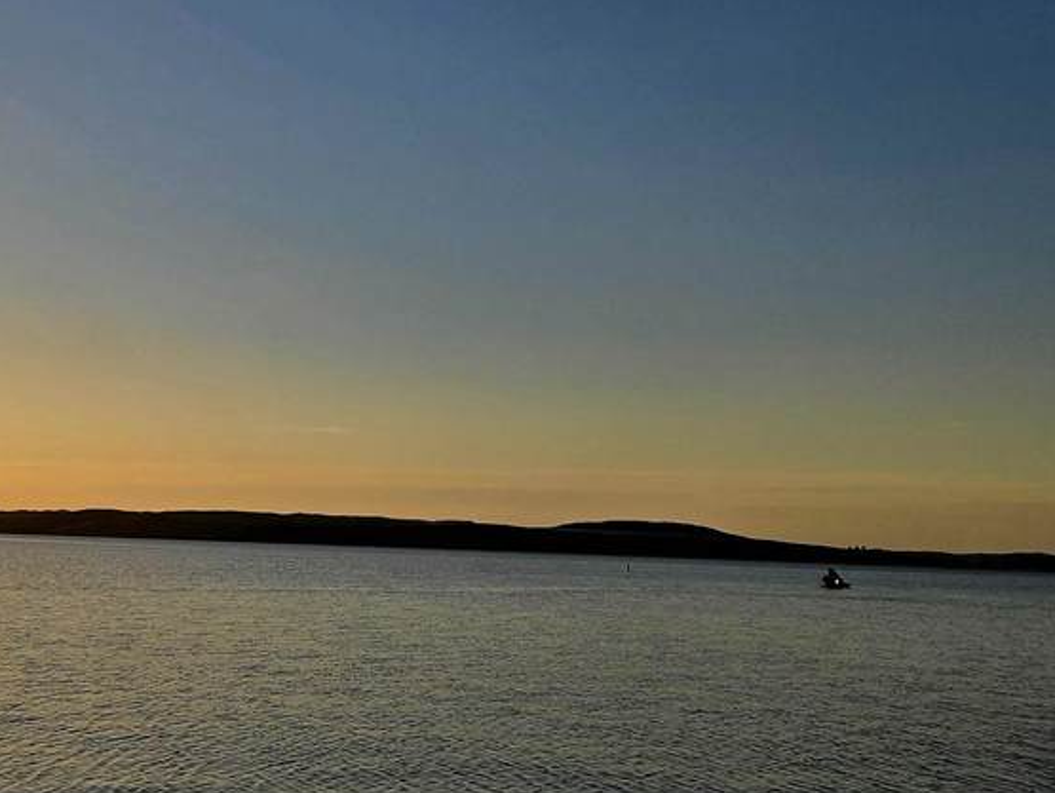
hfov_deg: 33.4
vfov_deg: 27.5
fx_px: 1616
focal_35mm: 53
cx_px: 25
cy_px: 451
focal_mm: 5.4
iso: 25
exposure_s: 1/10000
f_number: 1.8
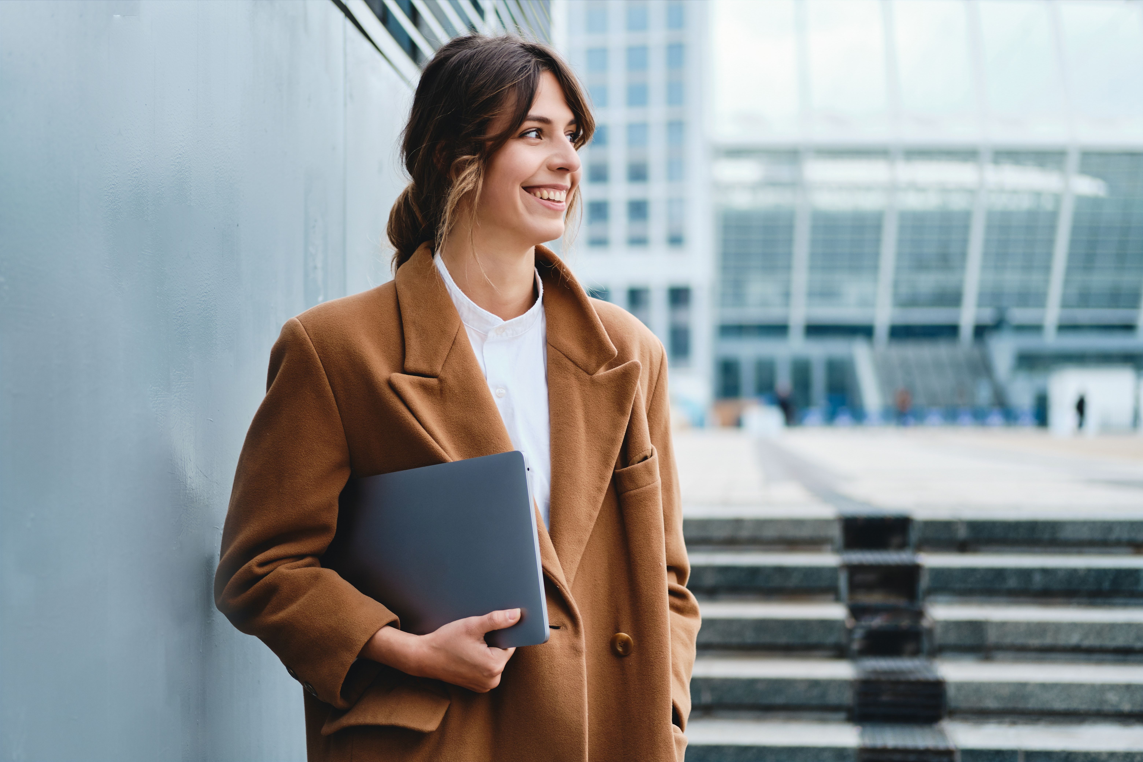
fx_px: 2381
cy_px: 381
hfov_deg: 27.0
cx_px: 572
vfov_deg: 18.2
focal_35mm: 75
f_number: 2
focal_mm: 50
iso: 200
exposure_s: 1/320
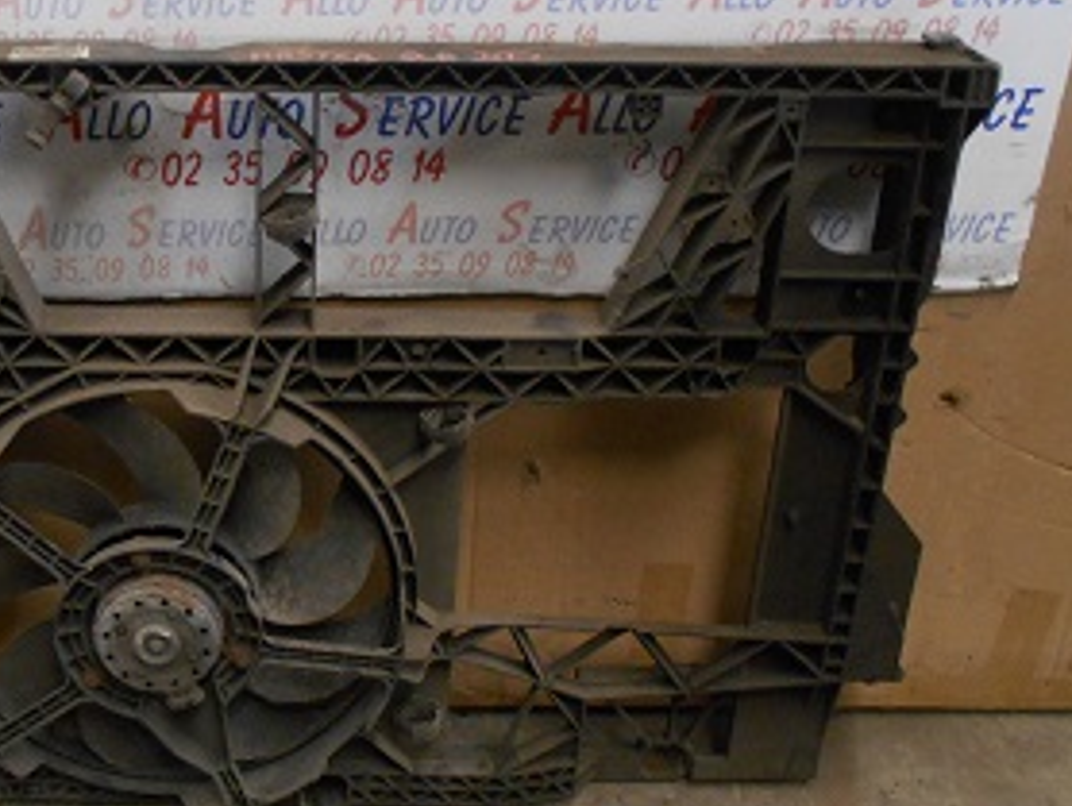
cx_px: 262
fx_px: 1550
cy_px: 370
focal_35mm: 50
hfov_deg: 37.2
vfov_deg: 29.1
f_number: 3.4
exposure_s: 1/15
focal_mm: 5.1
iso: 400
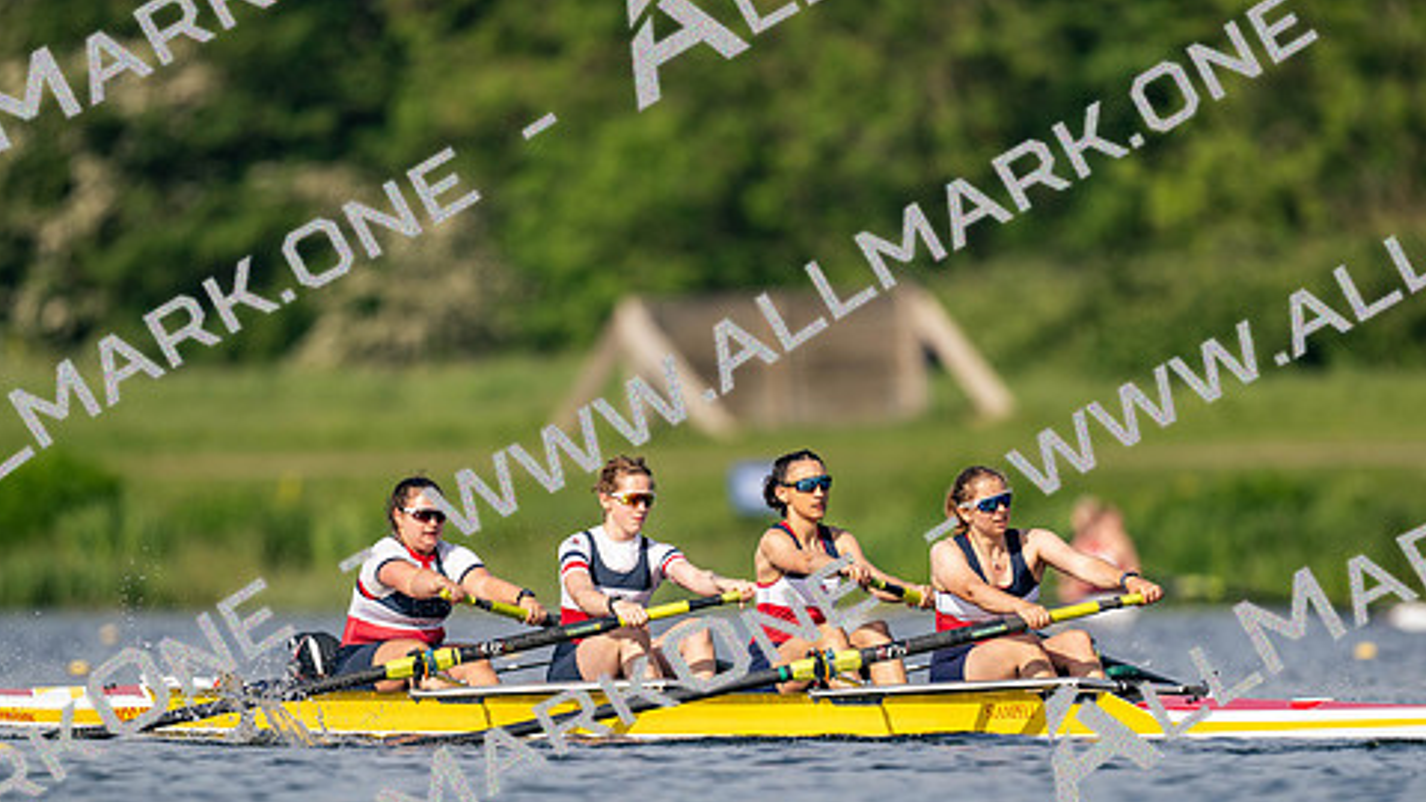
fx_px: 28737
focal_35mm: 760
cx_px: 790
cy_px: 545
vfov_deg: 1.6
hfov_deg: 2.8
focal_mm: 600
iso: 220
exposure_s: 1/2500
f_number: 4
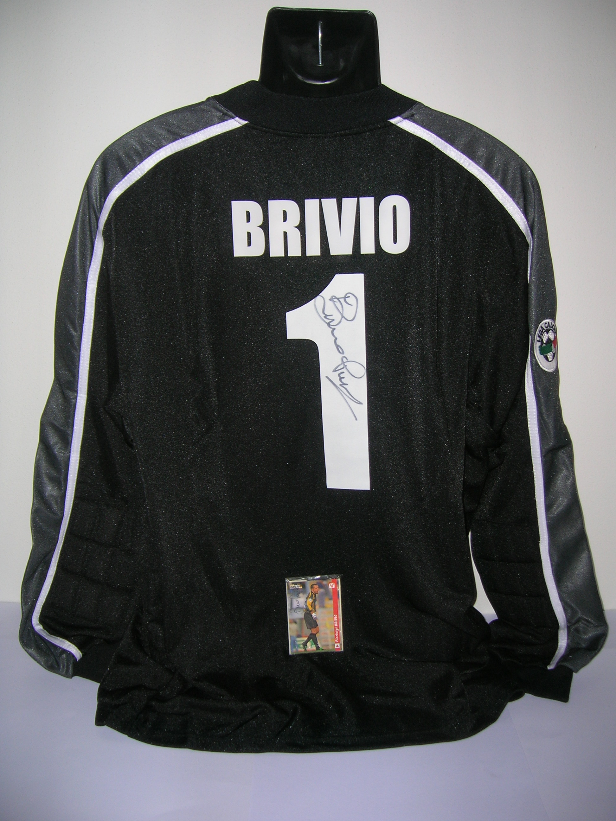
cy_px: 410
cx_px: 308
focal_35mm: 34
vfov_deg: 54.0
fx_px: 807
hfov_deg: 41.8
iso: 50
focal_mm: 5.7
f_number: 2.9
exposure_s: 1/60.1
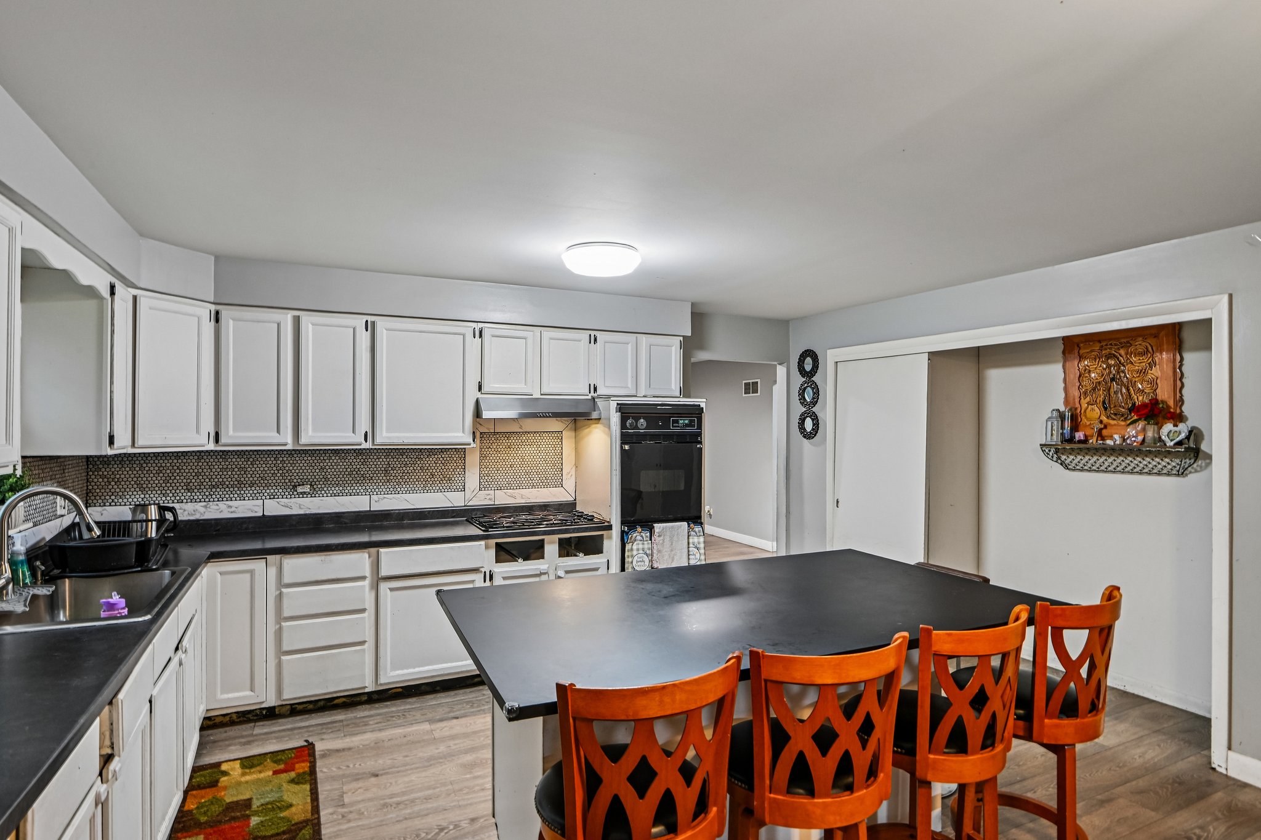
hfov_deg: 86.9
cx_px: 630
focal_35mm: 19
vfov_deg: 64.5
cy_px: 420
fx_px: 665
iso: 400
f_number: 13
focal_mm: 19
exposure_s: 1/2.5
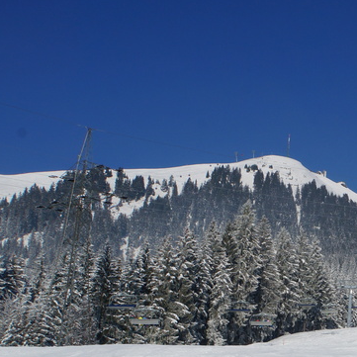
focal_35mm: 79
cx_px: 481
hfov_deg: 20.0
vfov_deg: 21.7
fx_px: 918
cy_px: 294
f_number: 16
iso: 100
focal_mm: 21.8
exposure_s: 1/200
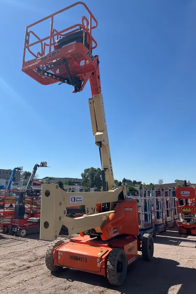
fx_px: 229
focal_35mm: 28
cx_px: 85
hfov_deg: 46.3
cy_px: 150
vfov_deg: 65.5
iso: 50
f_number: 1.6
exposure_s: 1/4651
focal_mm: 5.1
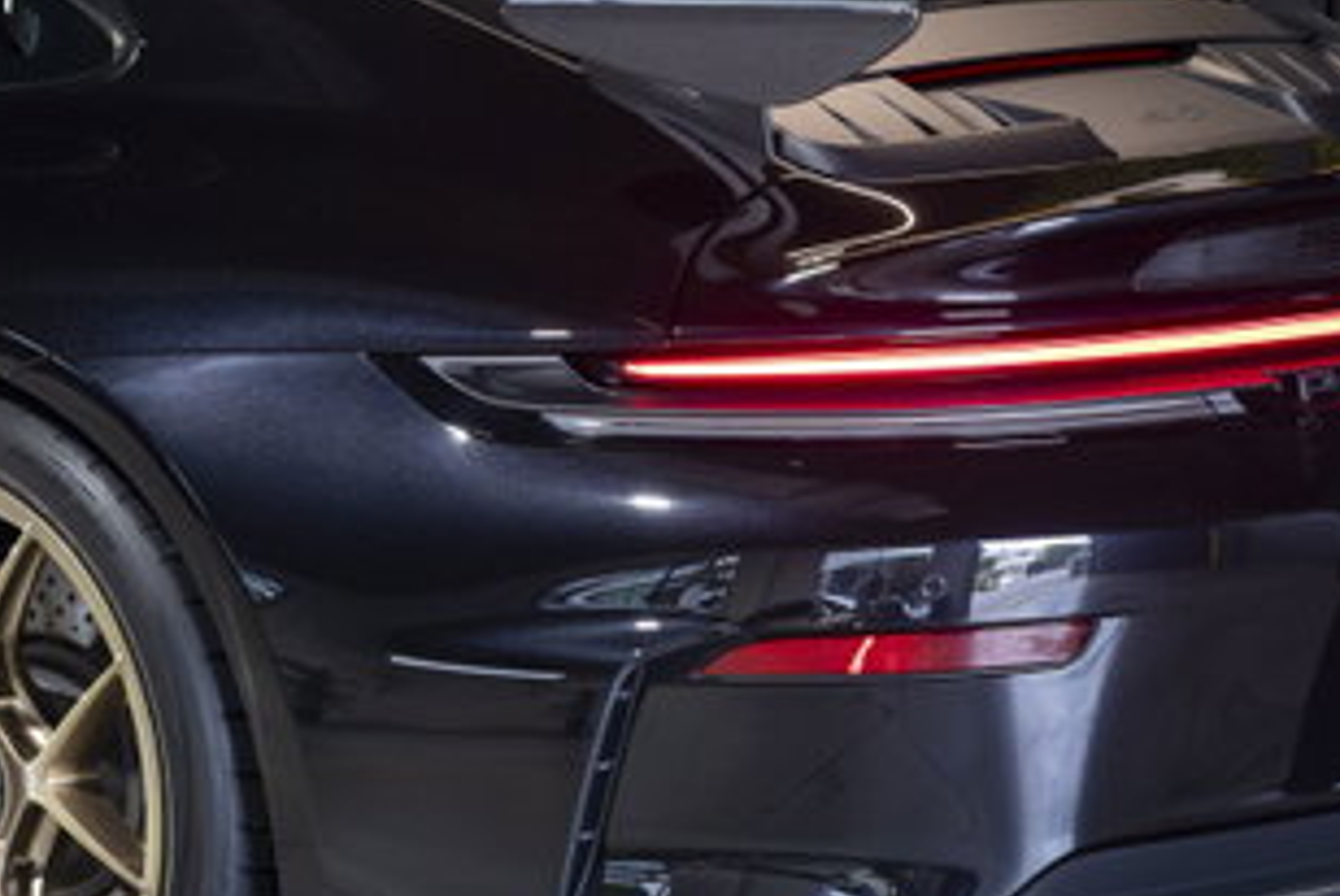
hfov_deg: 10.3
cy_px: -137
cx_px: -131
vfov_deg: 7.0
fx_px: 7327
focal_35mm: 197
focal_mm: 59.2
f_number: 5
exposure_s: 1/30
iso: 8000
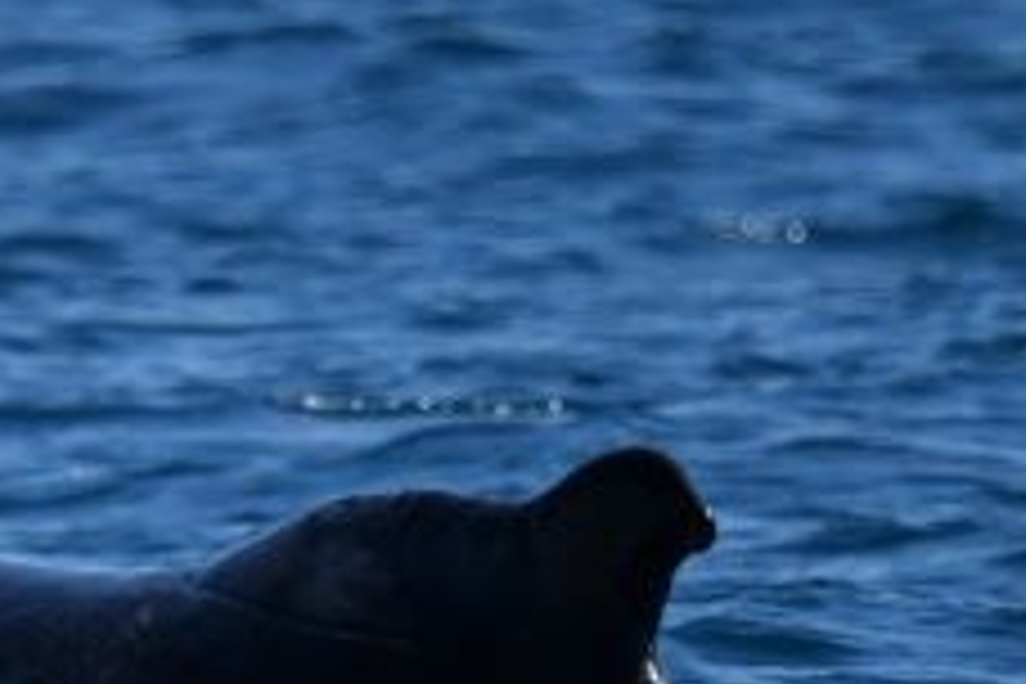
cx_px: -693
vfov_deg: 0.7
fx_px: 59959
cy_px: 578
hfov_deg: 1.0
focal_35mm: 2104
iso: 1000
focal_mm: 600
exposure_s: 1/8000
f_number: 6.3
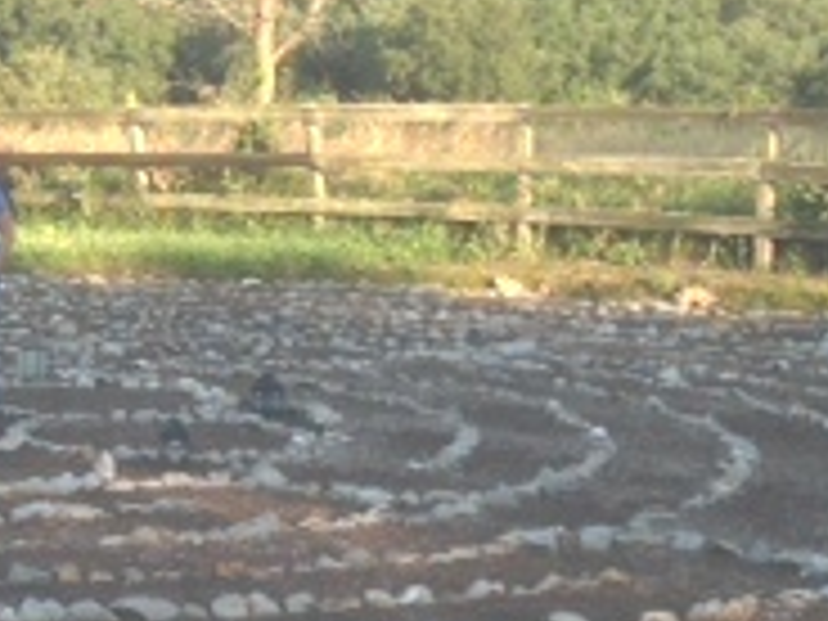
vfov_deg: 12.9
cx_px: -140
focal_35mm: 115
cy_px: 441
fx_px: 2751
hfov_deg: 16.5
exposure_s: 1/352
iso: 50
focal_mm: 4.13
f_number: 2.4
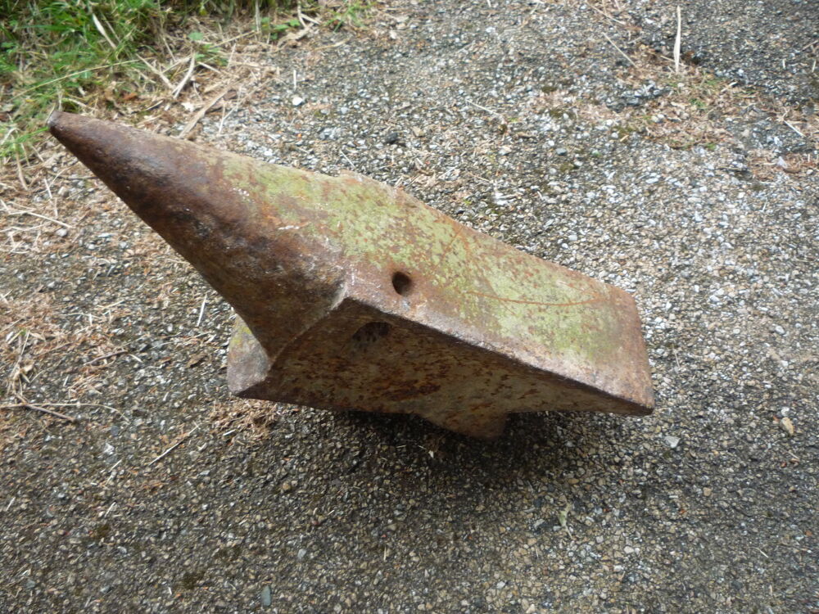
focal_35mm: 30
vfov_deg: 46.8
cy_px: 307
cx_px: 410
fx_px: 710
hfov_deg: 60.0
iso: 250
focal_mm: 5.2
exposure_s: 1/30
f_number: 3.3
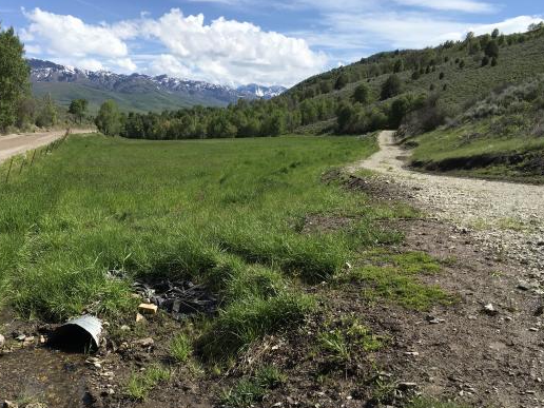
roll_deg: -1.1
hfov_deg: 51.1
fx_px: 566
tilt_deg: -9.9
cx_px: 220
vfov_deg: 39.6
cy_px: 234
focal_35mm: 36
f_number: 2.2
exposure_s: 1/1709
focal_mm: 4.15
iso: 25
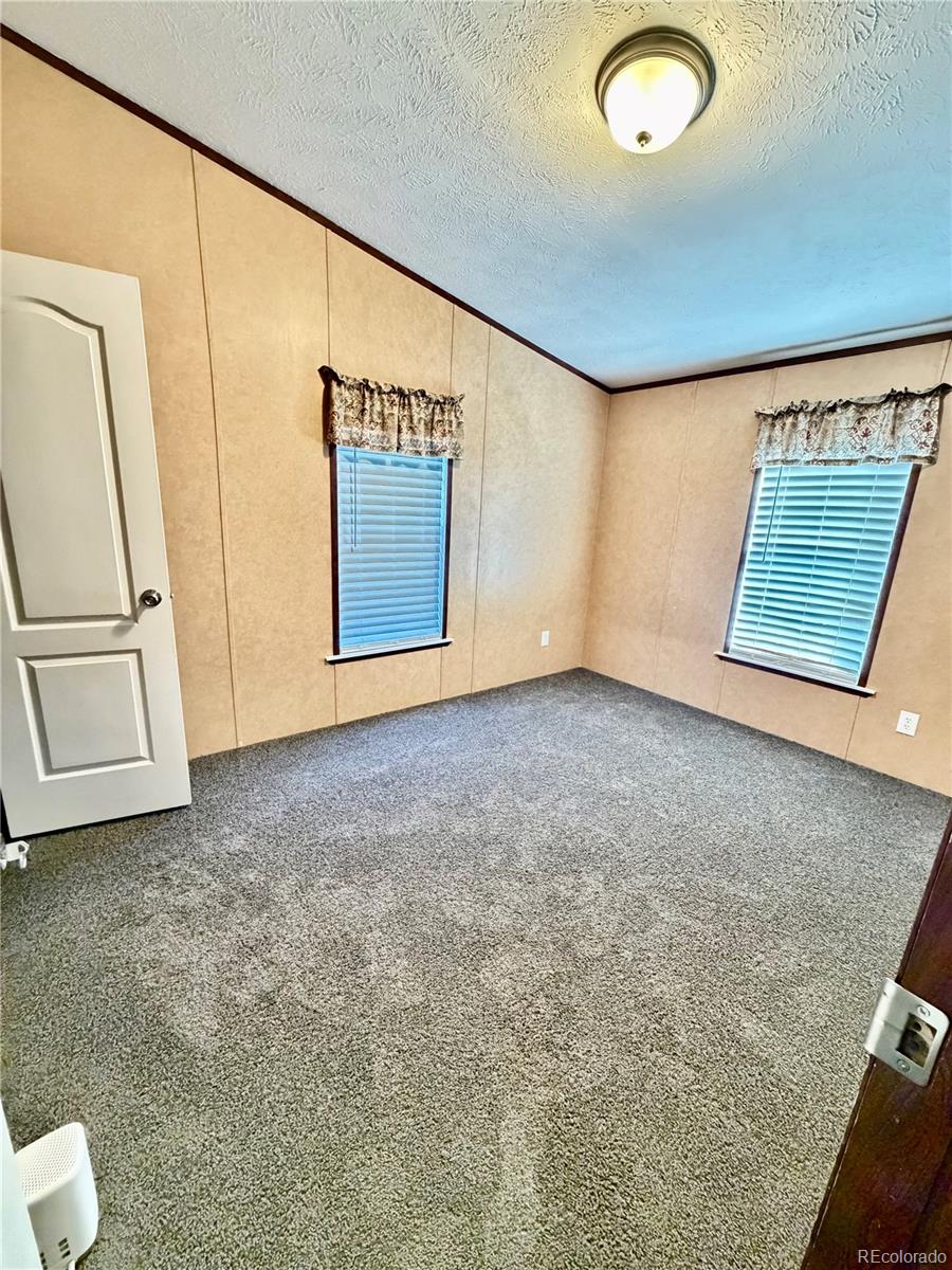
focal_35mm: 14
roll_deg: -3.4
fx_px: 513
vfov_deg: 102.1
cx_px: 476
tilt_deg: -15.0
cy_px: 635
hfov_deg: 85.7
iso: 1000
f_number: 2.2
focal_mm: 2.22
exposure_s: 1/60
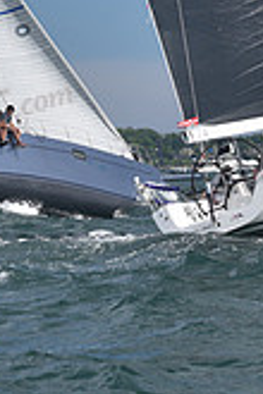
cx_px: 197
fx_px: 2696
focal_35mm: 246
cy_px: -270
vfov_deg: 8.1
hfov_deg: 5.6
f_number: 6.3
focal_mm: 70
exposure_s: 1/800
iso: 320
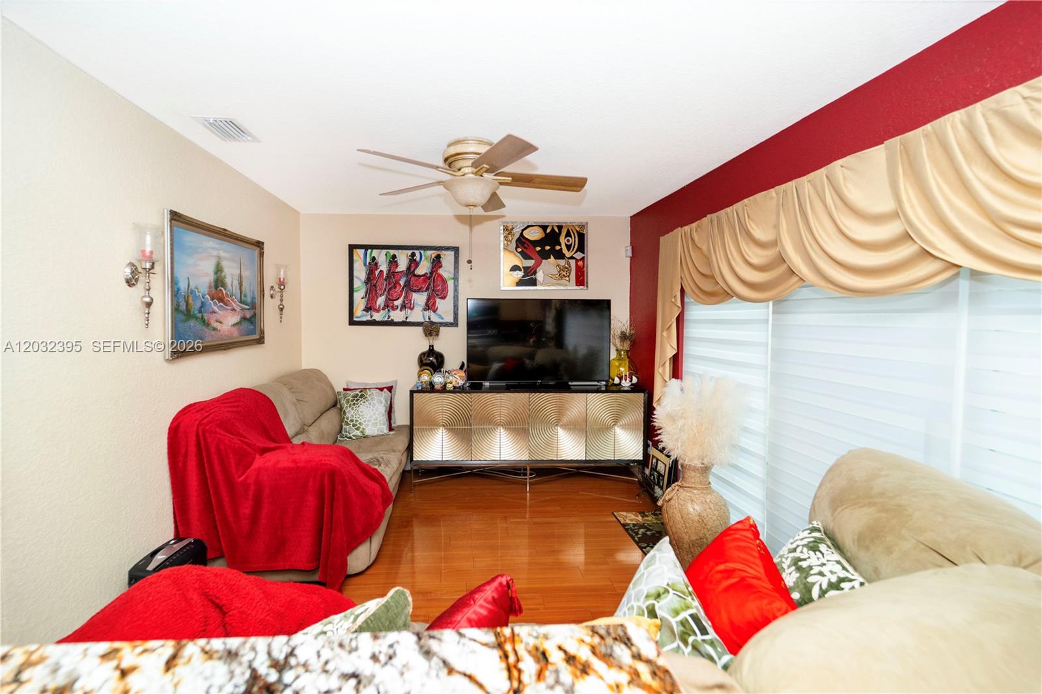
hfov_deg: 104.3
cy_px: 347
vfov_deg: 81.2
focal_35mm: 14
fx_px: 405
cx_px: 521
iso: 1000
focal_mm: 14
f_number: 3.5
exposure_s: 1/160
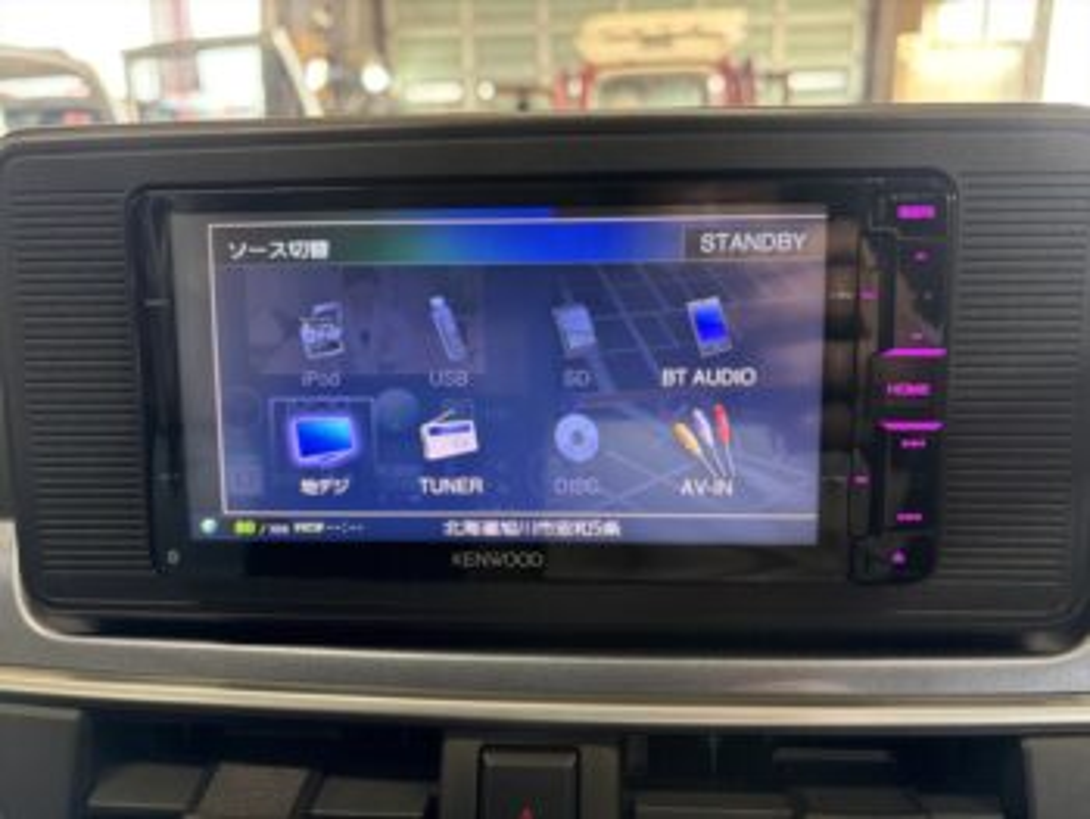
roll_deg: +1.7
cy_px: 410
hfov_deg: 67.3
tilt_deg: -17.6
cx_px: 545
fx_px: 819
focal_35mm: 26
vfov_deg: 53.1
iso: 250
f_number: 1.6
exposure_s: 1/60
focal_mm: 5.96
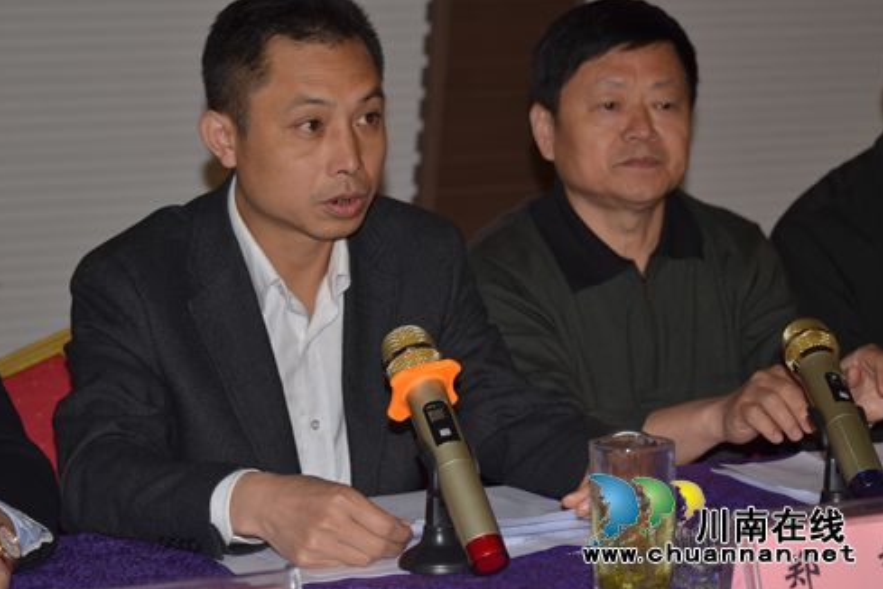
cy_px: 295
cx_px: 442
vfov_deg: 13.2
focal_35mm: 104
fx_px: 2551
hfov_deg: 19.6
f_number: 4.8
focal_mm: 68
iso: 100
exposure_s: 1/60
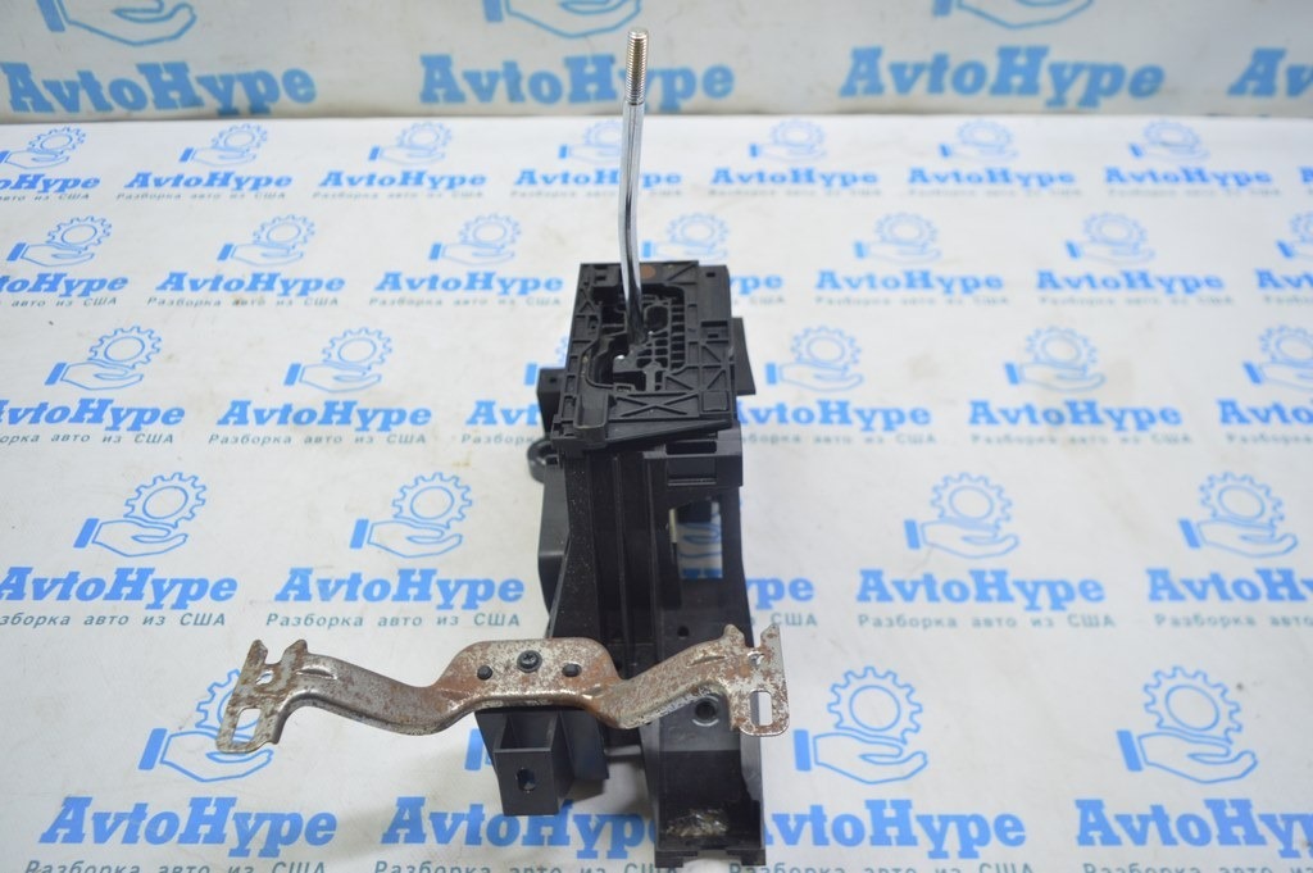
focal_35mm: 27
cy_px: 436
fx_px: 984
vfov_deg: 47.9
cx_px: 656
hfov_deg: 67.4
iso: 400
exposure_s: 1/40
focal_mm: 18
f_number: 3.5
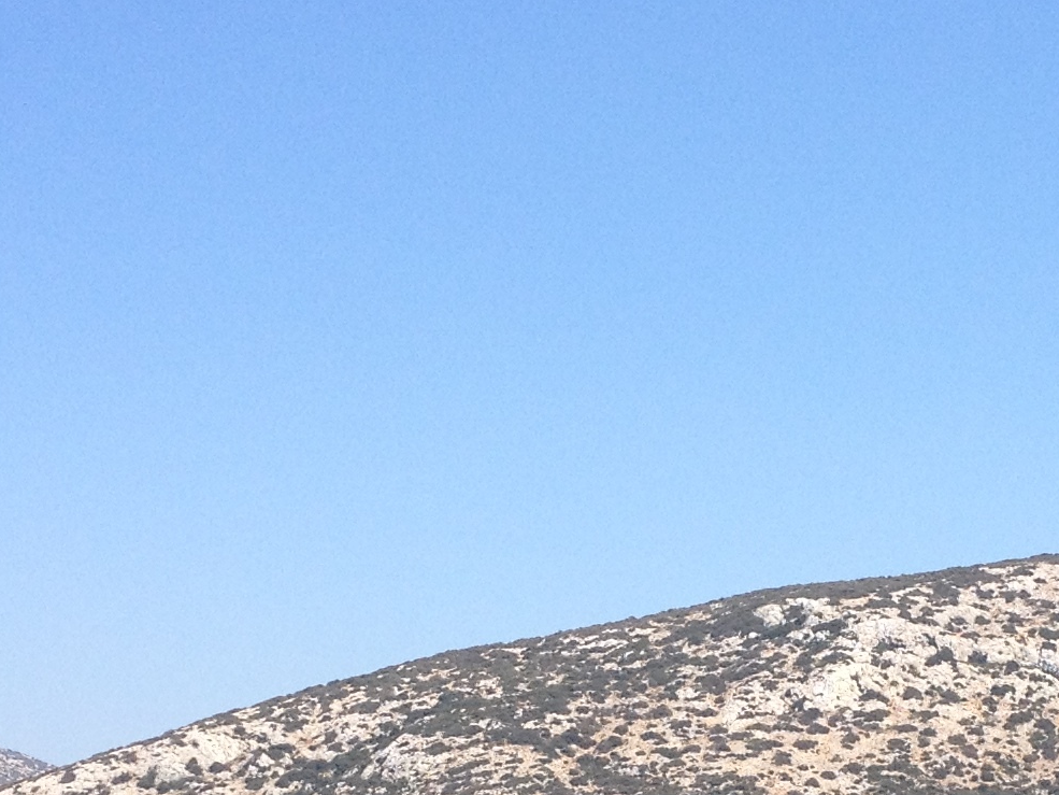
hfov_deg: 16.9
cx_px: 805
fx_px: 3549
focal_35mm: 116
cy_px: 878
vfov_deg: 12.5
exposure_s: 1/1314
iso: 50
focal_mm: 4.28
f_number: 2.4
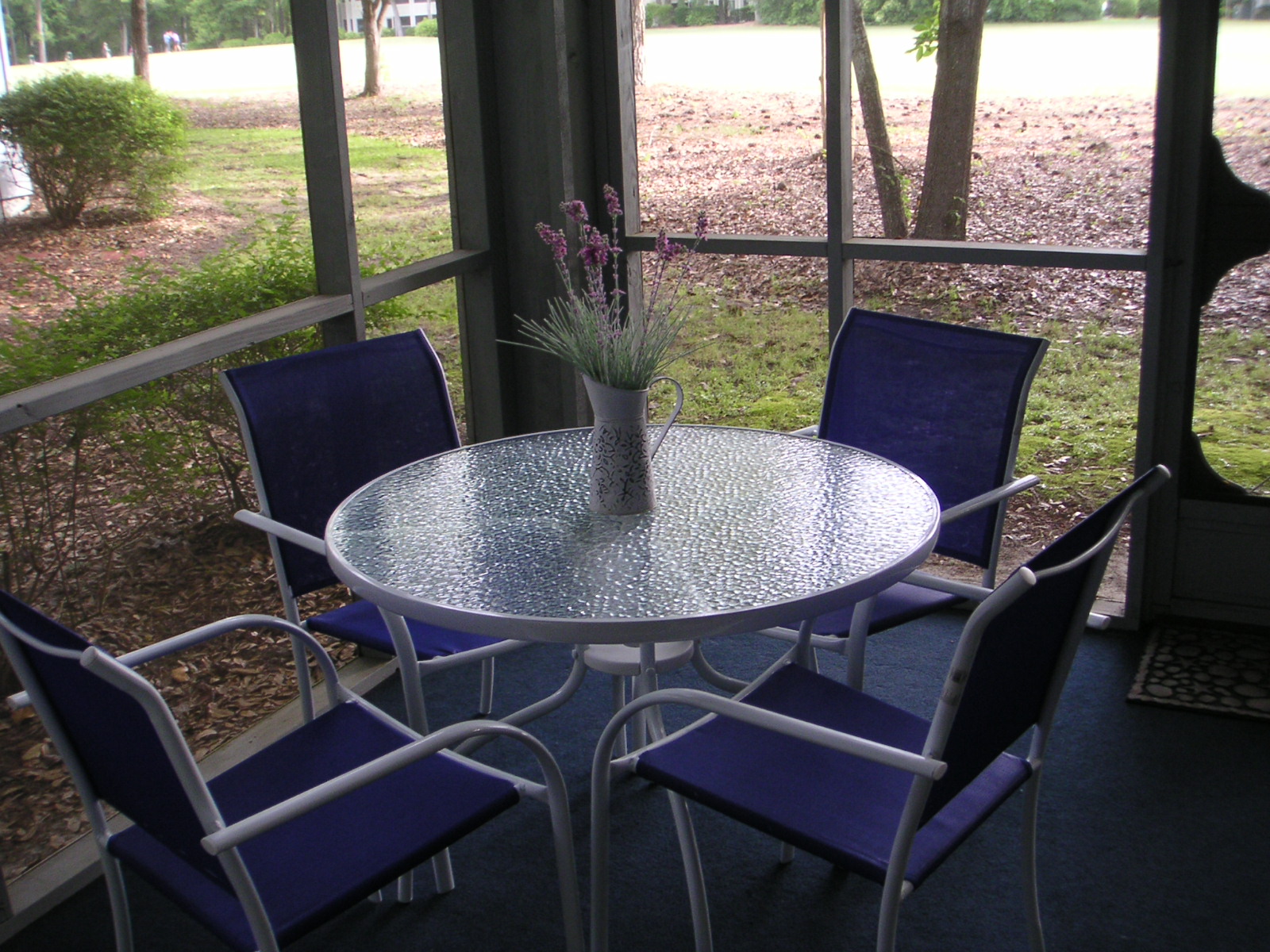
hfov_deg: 49.0
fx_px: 1394
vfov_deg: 37.7
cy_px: 476
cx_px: 635
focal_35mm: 38
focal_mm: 6
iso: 80
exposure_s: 1/45
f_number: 2.8
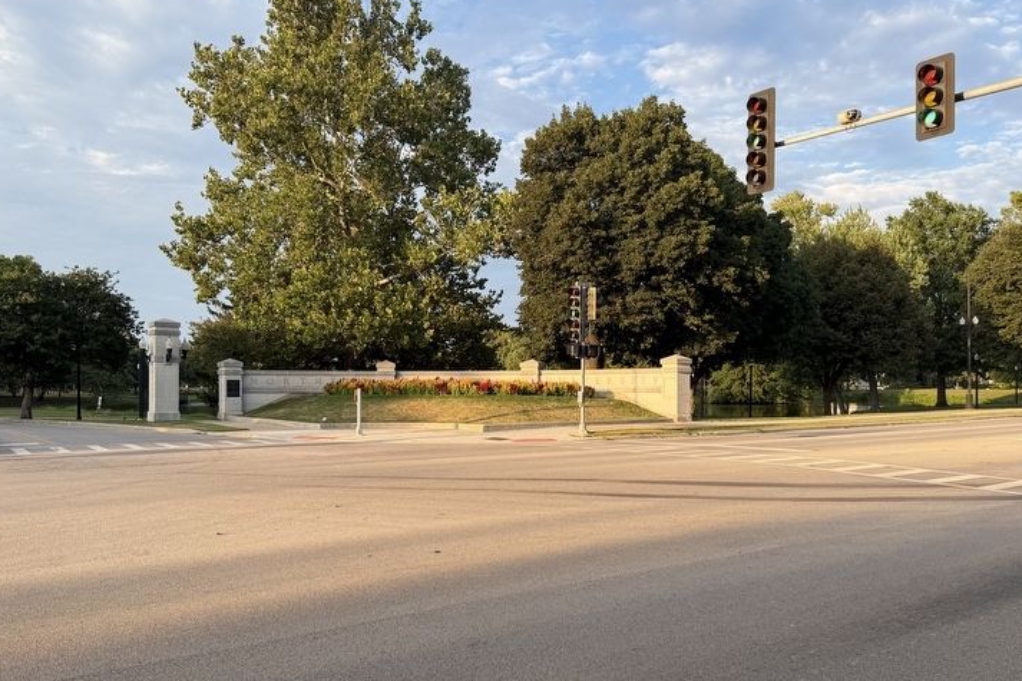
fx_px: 795
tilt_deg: -0.6
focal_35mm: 28
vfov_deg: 46.3
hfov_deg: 65.4
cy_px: 389
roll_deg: +0.2
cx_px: 466
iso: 80
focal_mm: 6.76
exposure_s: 1/955
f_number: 1.78
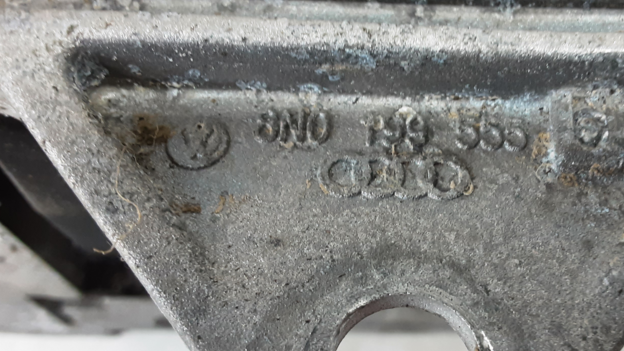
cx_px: 407
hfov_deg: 50.8
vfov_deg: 30.4
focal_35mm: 39
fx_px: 645
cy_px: 206
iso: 160
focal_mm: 2.91
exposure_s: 1/25
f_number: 1.9
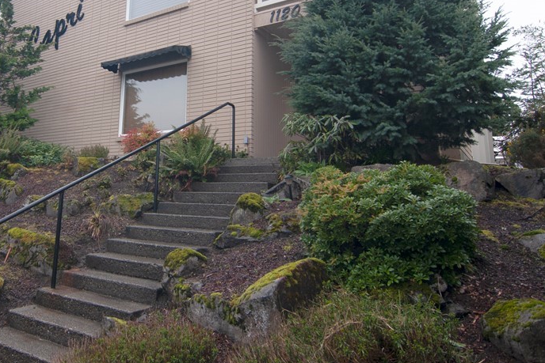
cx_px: 143
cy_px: 113
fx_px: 466
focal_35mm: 31
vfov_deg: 41.9
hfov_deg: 57.8
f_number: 4.5
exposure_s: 1/80
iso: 200
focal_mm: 13
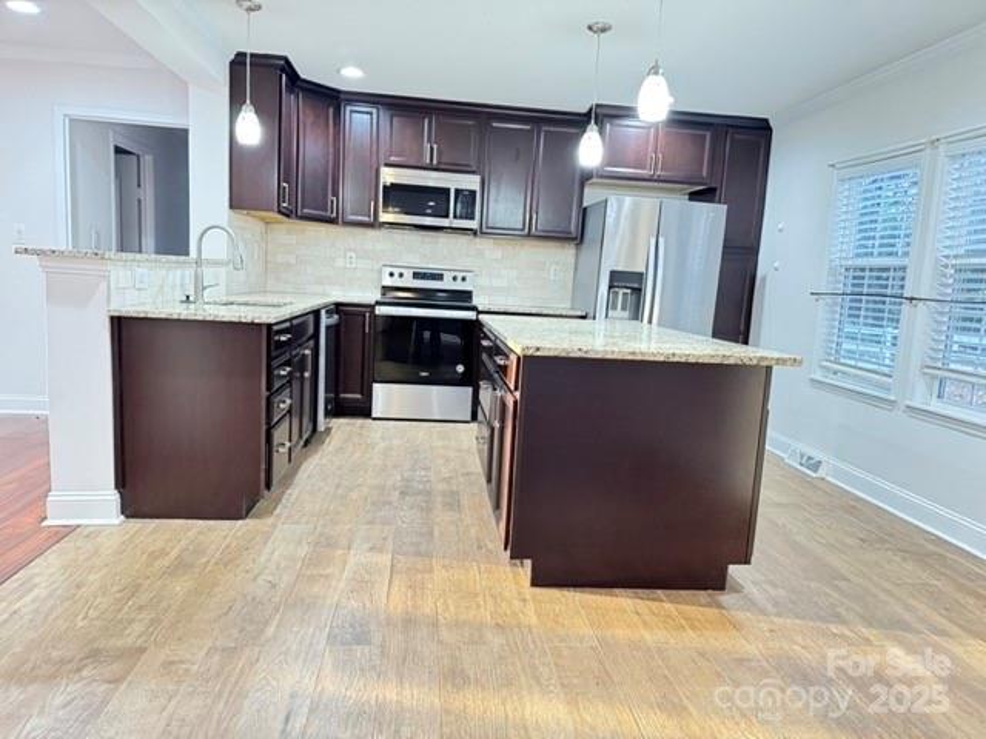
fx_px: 684
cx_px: 493
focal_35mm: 24
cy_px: 370
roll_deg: -2.9
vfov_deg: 56.8
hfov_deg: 71.6
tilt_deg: -8.3
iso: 800
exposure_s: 1/40
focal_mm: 6.76
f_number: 1.78
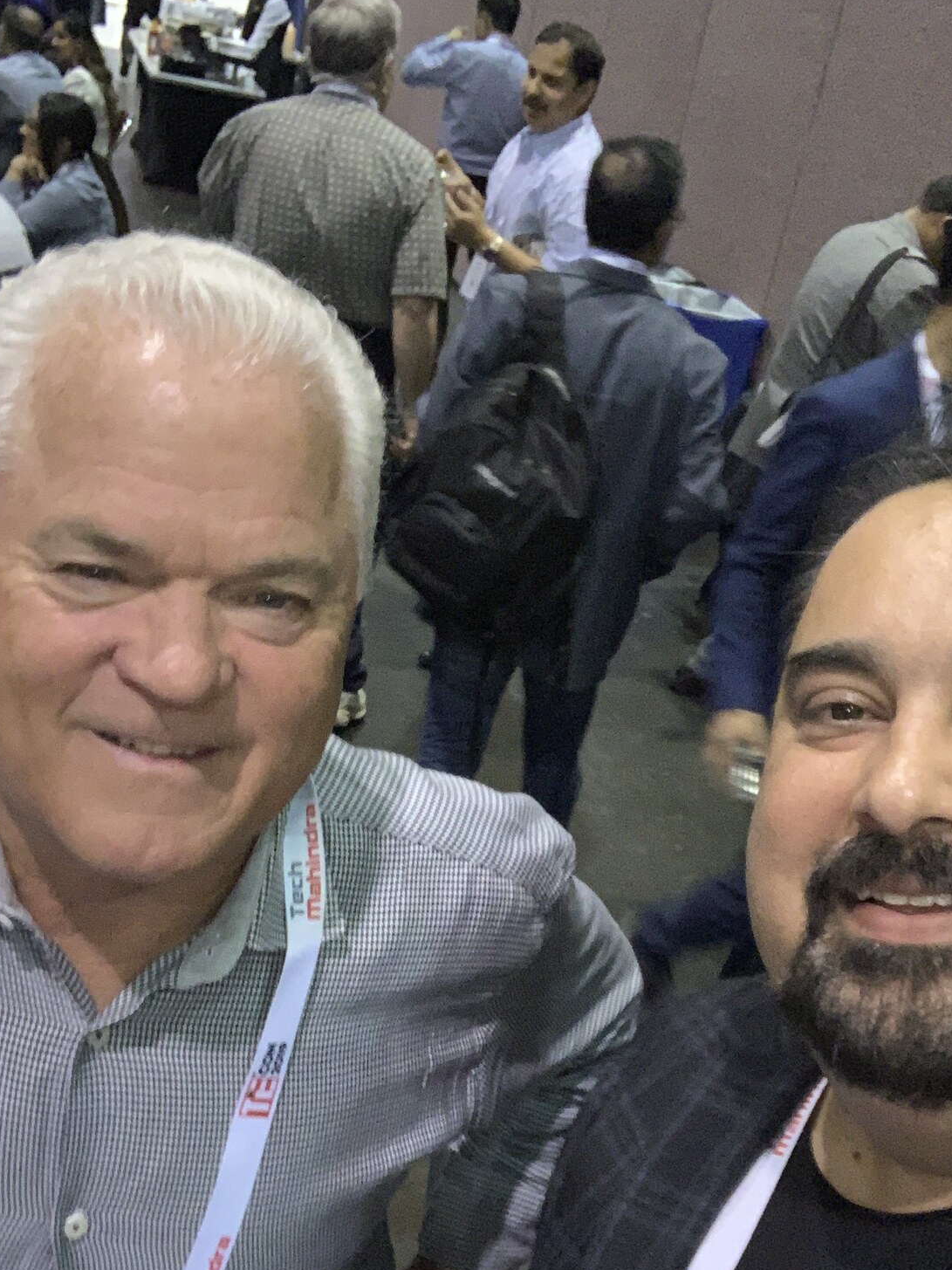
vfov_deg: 42.5
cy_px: 820
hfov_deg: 32.8
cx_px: 549
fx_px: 1614
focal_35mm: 44
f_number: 2.2
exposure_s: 1/24
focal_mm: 2.87
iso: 500
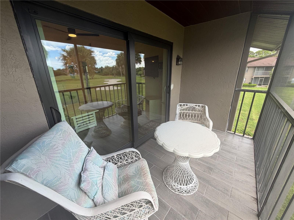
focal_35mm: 14
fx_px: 119
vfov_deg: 85.7
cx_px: 147
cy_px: 110
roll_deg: +1.4
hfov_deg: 102.1
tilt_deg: -16.7
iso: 40
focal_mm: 2.22
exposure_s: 1/130
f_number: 2.2
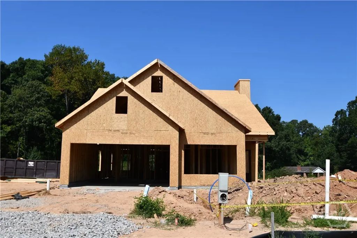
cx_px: 178
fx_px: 307
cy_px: 119
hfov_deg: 60.3
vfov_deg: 42.3
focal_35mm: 31
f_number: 9
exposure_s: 1/320
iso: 100
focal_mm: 21
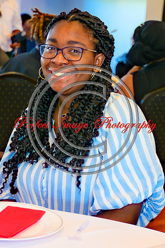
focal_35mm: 86
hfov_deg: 15.9
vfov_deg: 23.3
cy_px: 211
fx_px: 589
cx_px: 59
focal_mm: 28
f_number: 2.8
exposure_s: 1/100
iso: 64
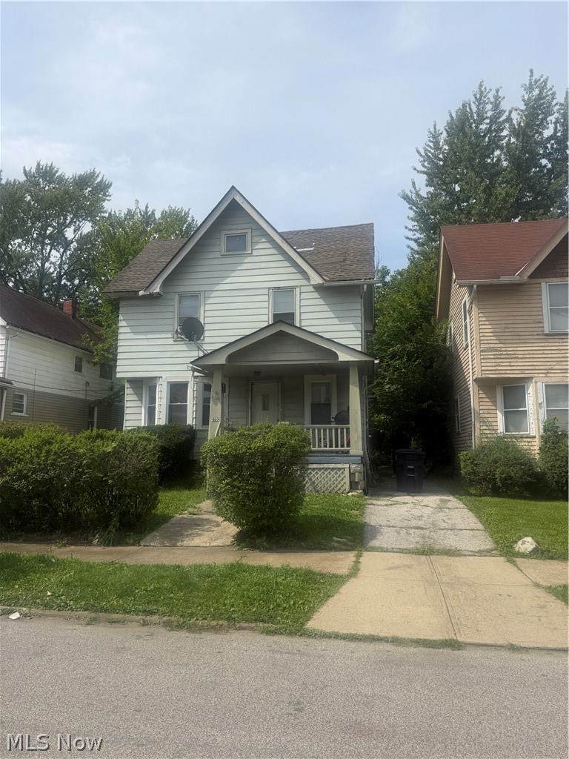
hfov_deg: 56.8
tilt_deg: +7.5
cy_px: 380
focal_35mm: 24
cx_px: 284
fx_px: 526
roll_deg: +1.2
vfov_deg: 71.6
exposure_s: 1/4975
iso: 80
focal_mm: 6.76
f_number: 1.78
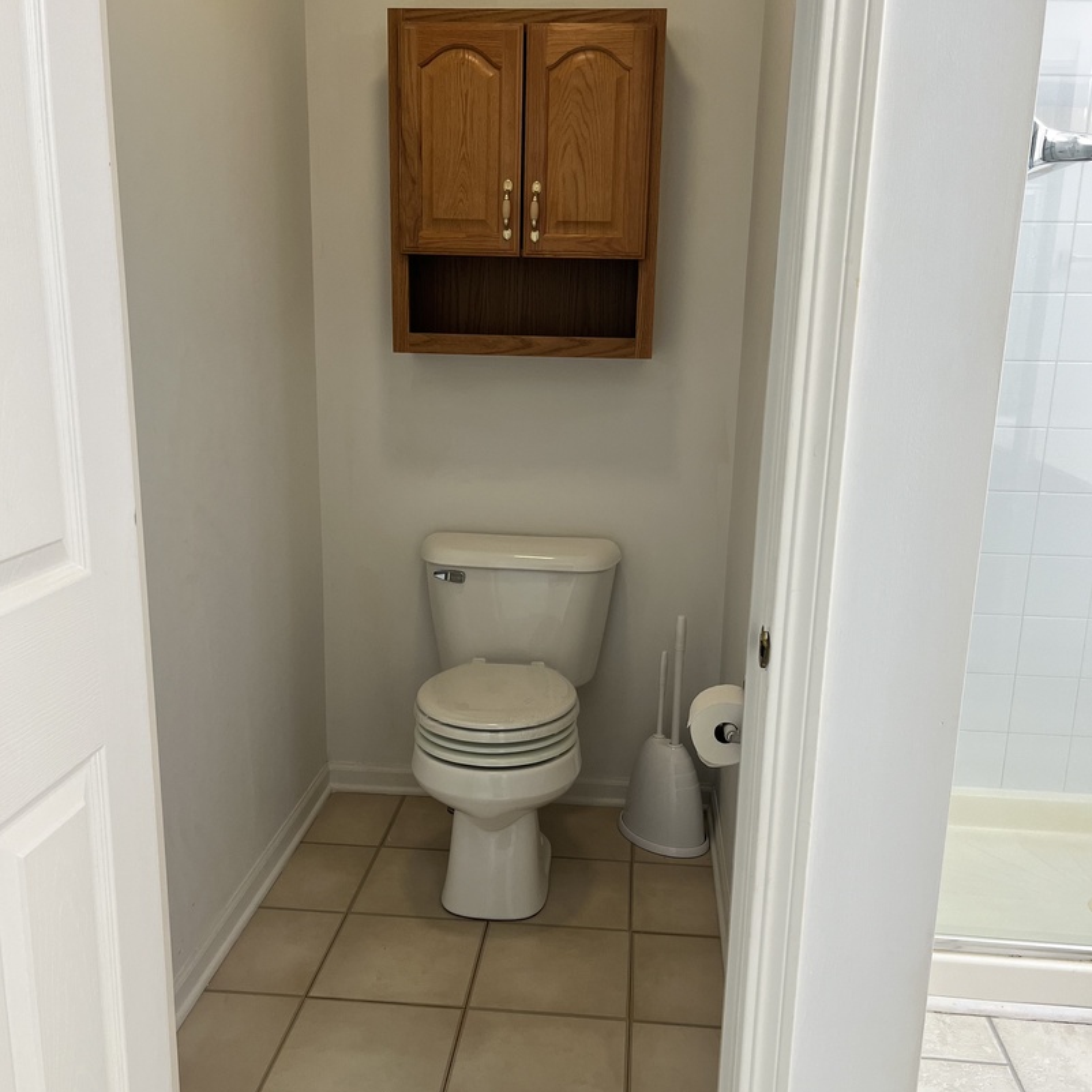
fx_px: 1106
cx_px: 541
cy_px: 581
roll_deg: +0.4
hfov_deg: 52.5
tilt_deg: -13.1
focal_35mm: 31
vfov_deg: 52.5
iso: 80
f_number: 1.6
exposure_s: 1/60
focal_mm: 5.1
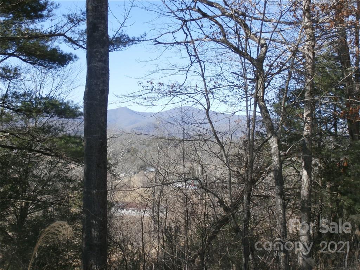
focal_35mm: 50
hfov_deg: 38.2
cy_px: 135
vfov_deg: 29.1
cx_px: 180
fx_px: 520
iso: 100
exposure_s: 1/320
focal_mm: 8.85
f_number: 3.9
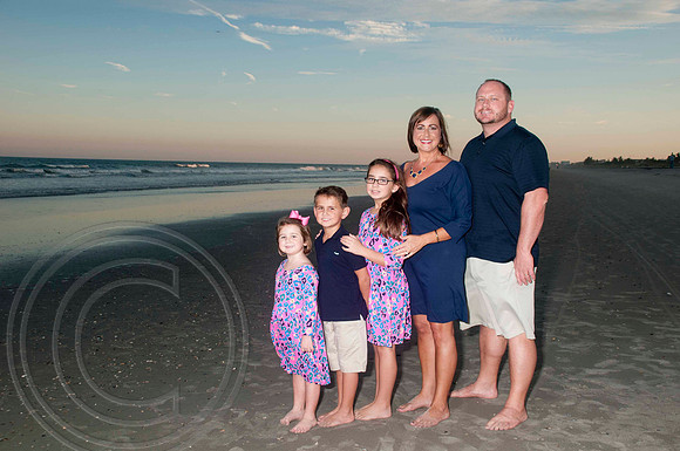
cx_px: 340
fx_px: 736
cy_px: 226
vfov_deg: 34.1
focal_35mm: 39
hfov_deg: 49.6
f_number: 8
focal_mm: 26
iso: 200
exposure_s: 1/160
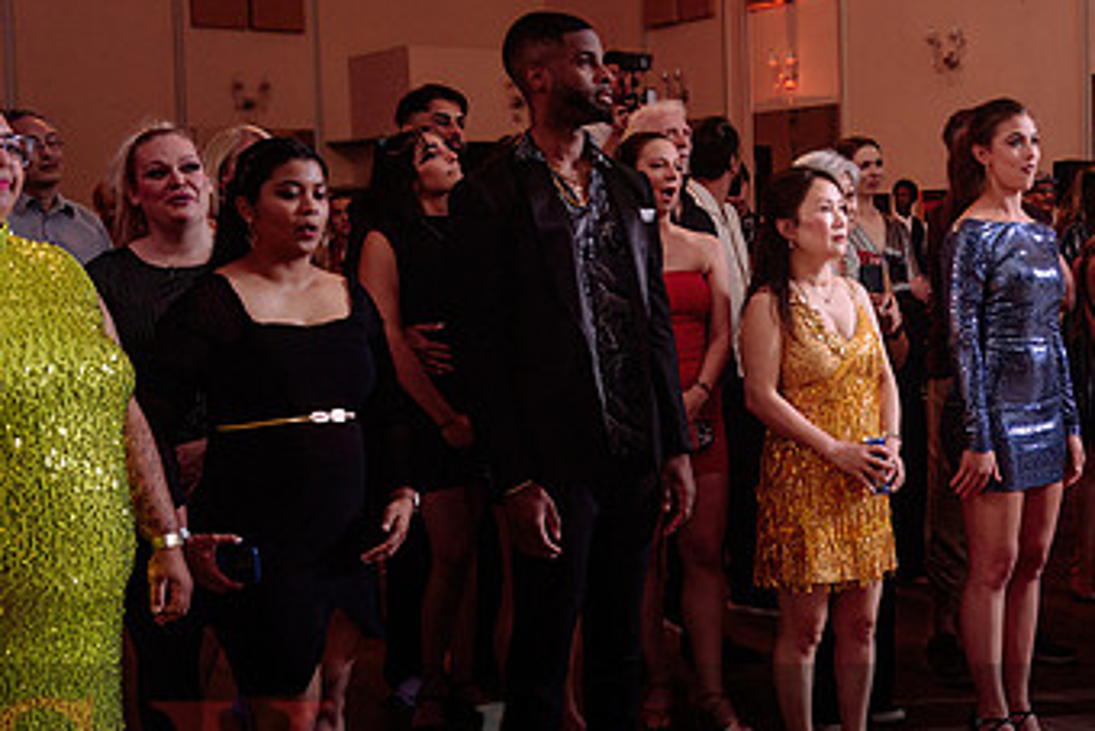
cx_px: 908
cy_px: 330
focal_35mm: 58
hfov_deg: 33.3
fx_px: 1765
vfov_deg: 23.4
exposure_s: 1/160
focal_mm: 34
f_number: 2.8
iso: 500
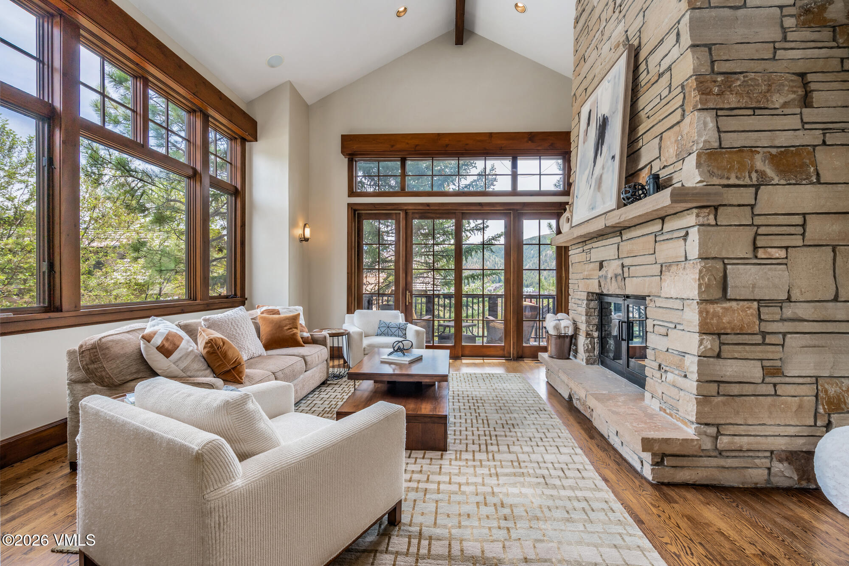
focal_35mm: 16
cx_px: 424
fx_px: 377
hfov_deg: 96.7
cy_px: 283
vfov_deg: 73.7
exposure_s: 1/200
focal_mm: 16
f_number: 13
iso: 400
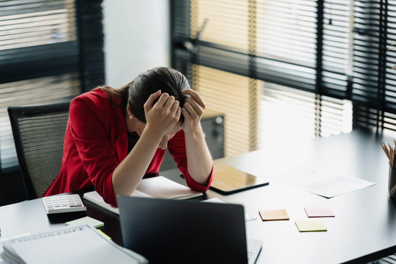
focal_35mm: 85
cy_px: 132
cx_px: 198
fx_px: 935
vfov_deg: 16.1
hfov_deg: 23.9
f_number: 1.8
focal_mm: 85
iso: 500
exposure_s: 1/500
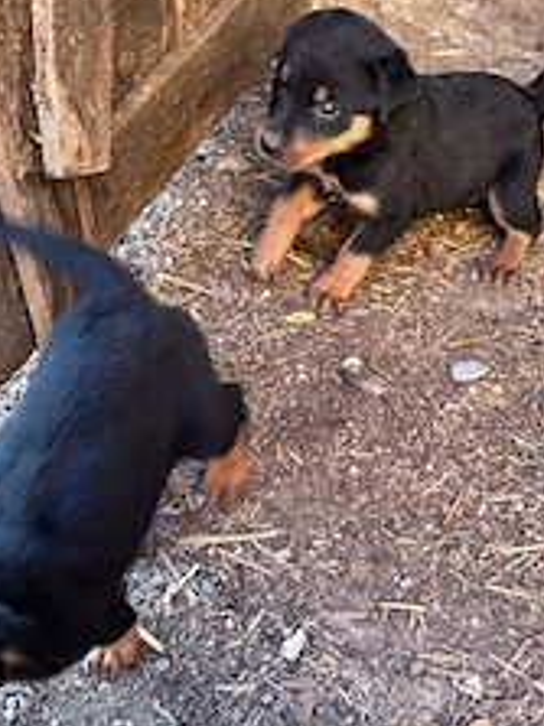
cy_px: 521
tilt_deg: -49.4
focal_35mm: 43
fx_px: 902
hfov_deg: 33.3
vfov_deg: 42.8
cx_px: 358
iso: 125
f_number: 1.78
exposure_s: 1/121
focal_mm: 6.76
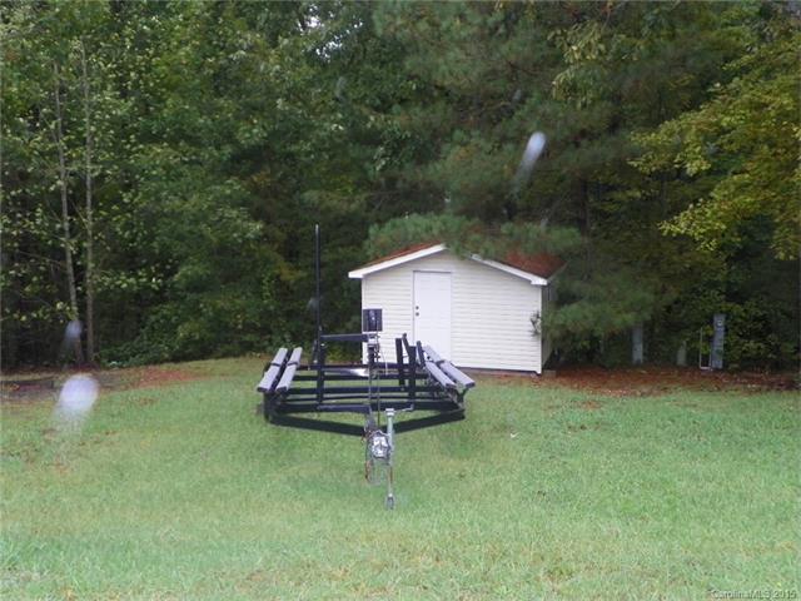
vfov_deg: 29.1
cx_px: 400
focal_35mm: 50
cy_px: 300
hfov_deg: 38.2
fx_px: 1157
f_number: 3.5
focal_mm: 8.9
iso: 125
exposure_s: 1/160
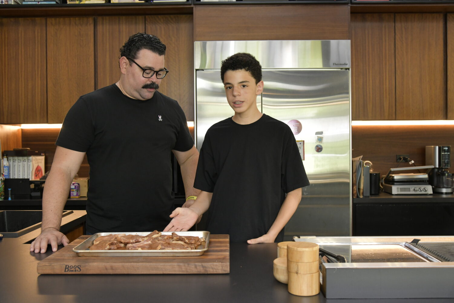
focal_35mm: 38
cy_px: 152
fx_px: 479
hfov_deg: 50.7
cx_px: 227
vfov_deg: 35.1
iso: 2000
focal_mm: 38
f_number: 5.6
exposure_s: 1/125
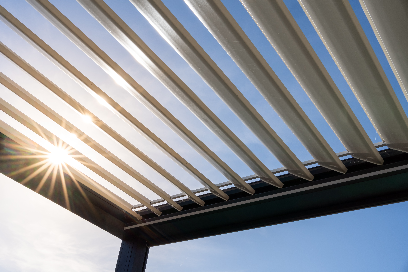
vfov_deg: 37.9
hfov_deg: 54.4
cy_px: 136
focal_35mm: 35
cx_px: 204
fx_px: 397
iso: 100
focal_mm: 35
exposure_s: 1/80
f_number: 20
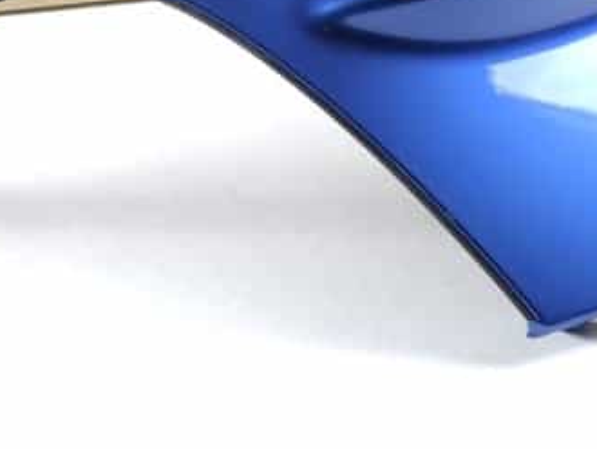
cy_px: -135
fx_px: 2468
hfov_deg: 13.8
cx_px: 208
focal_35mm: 143
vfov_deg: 10.2
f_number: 14
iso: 200
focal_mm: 48
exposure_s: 1/320
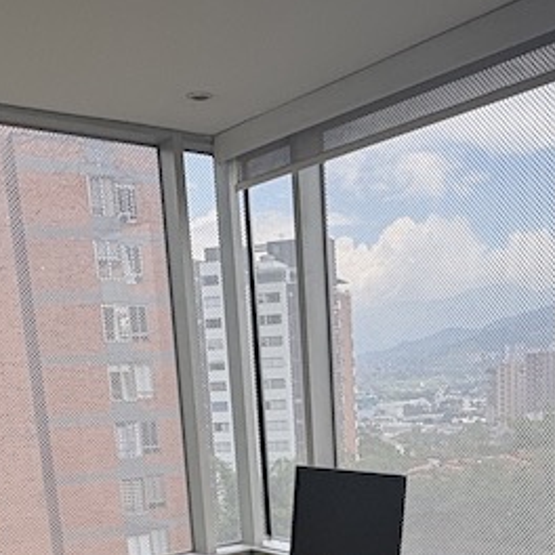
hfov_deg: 35.2
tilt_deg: -14.3
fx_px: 871
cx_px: 345
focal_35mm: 48
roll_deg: +3.1
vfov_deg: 31.9
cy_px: 587
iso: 64
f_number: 2.2
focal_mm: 2.22
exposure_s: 1/99
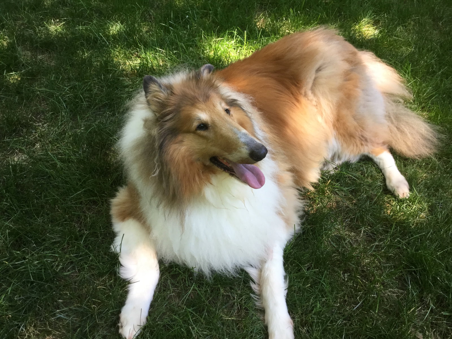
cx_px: 226
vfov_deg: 45.4
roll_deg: -3.4
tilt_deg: -44.1
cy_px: 170
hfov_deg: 58.4
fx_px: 405
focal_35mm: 31
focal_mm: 3.3
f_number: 2.4
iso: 25
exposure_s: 1/40
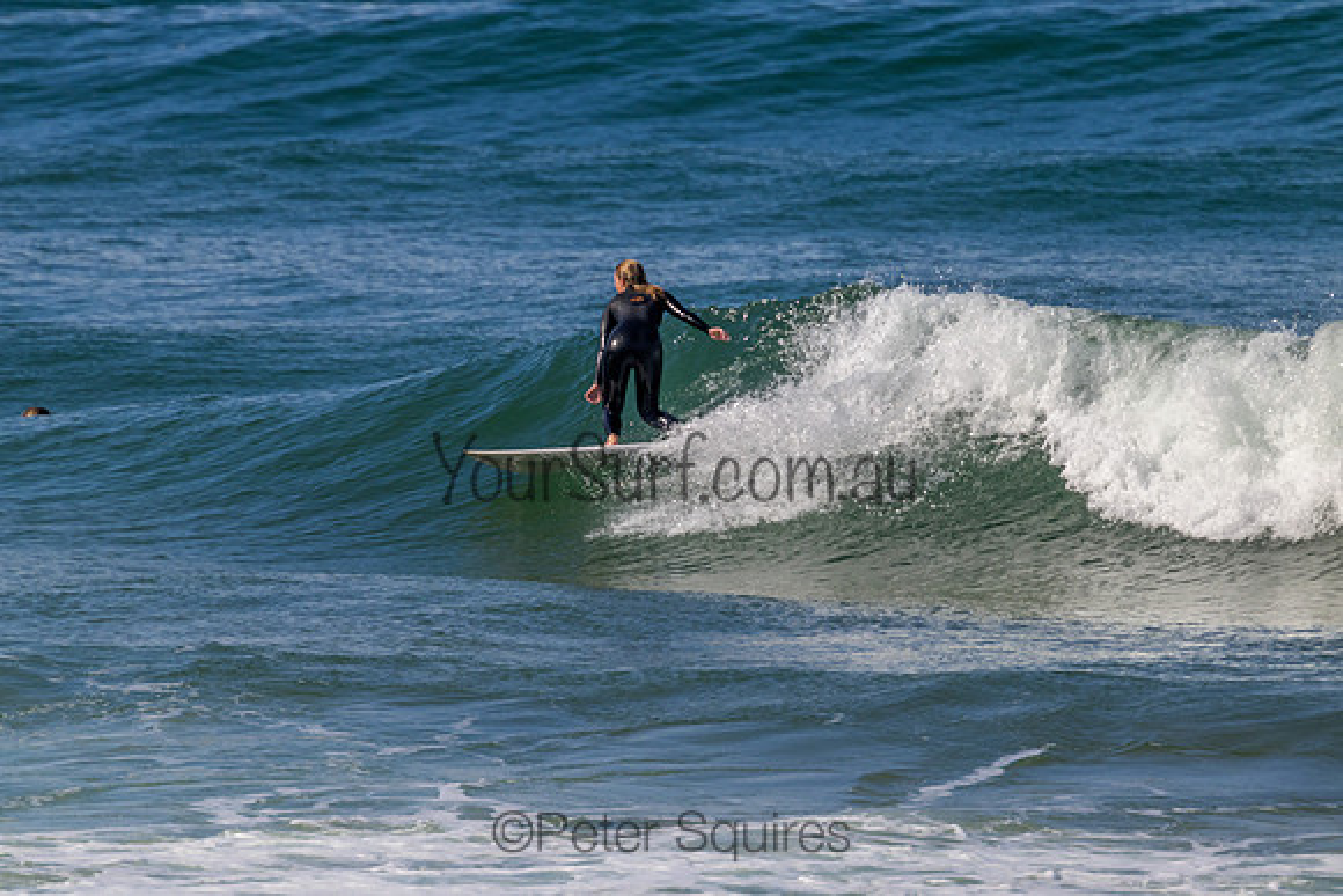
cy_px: 448
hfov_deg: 2.6
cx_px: 672
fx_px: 29850
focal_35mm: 800
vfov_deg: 1.7
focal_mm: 800
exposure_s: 1/2000
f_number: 11
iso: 1000
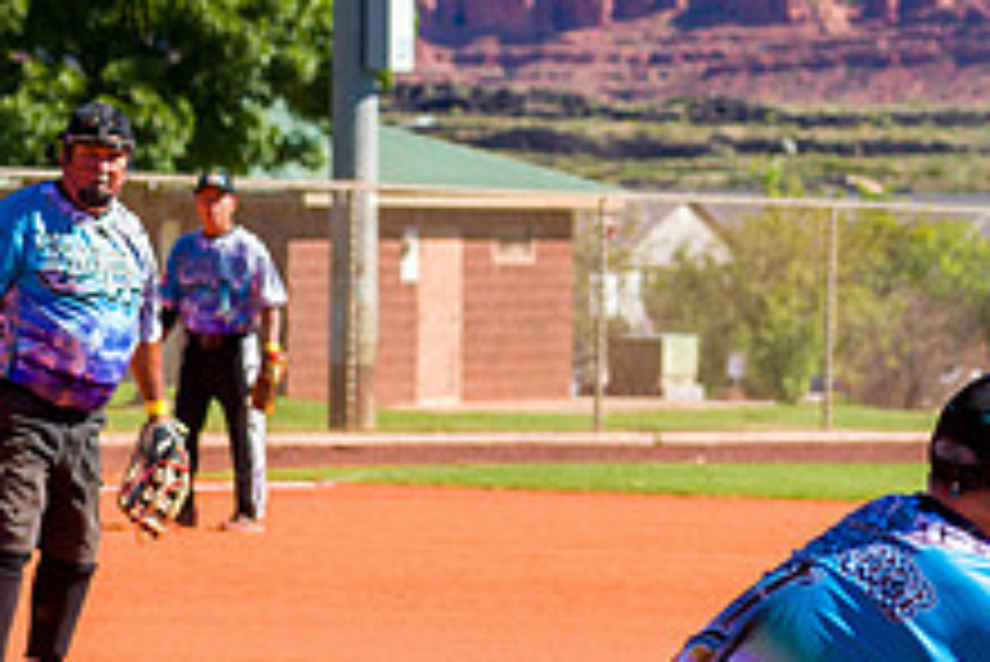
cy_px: 716
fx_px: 8228
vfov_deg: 4.6
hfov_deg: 6.9
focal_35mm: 299
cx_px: 813
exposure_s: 1/2000
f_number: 6.3
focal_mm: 102
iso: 400
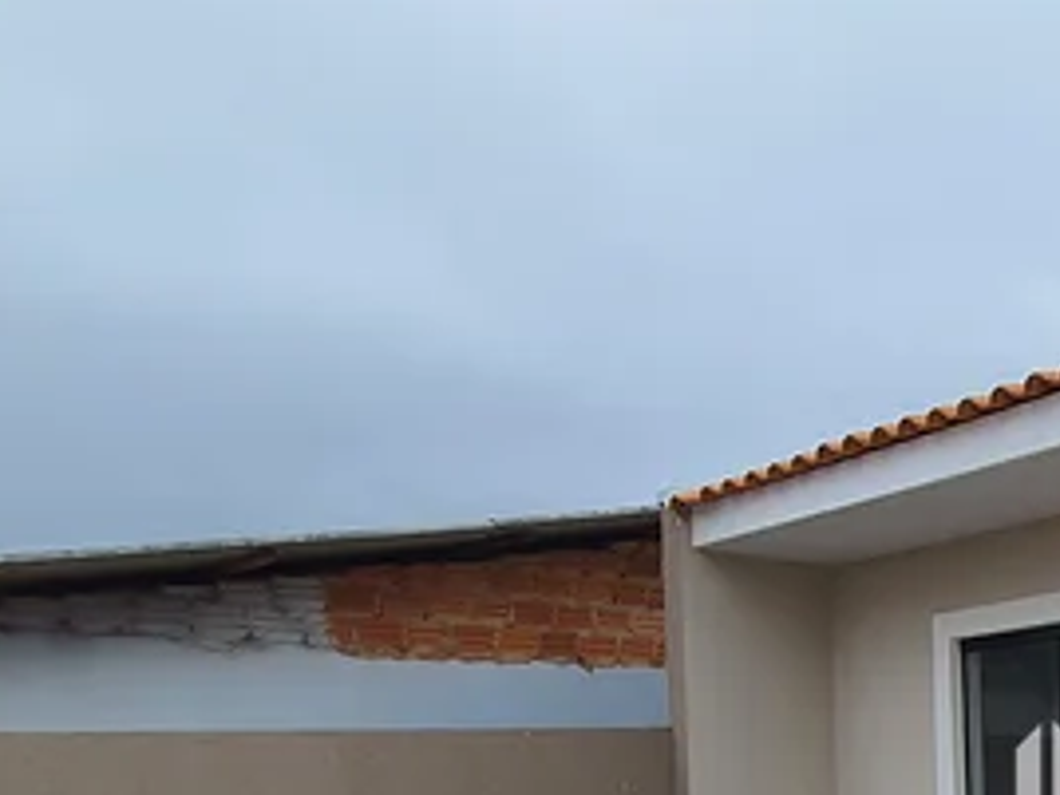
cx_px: 1309
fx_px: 1225
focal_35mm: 40
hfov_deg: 35.4
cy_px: 864
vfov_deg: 32.0
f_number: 2.2
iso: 50
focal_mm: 1.74
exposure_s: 1/422
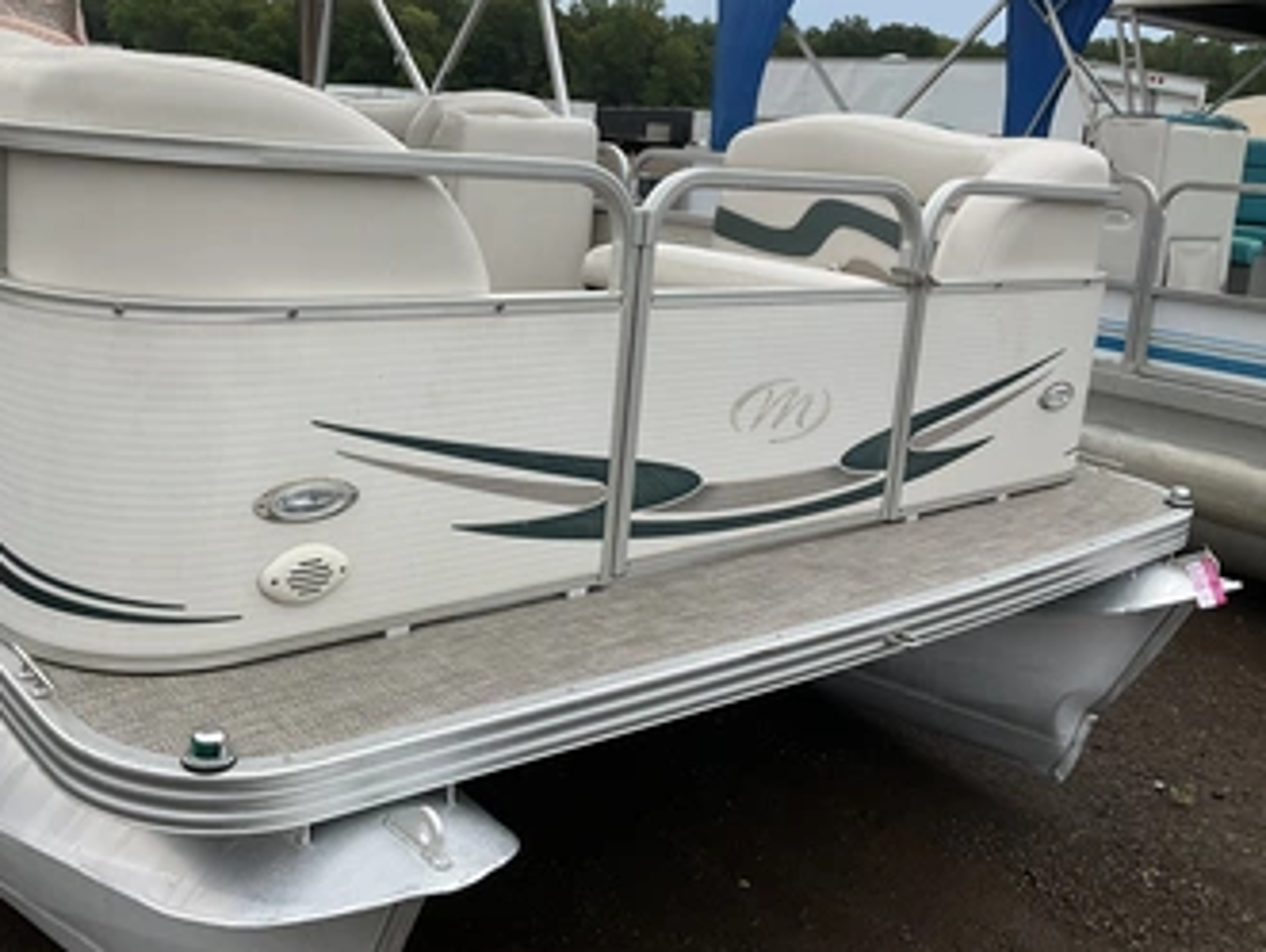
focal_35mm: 35
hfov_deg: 52.4
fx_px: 1281
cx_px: 543
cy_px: 390
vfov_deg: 40.6
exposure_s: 1/962
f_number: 1.8
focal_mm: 3
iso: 25
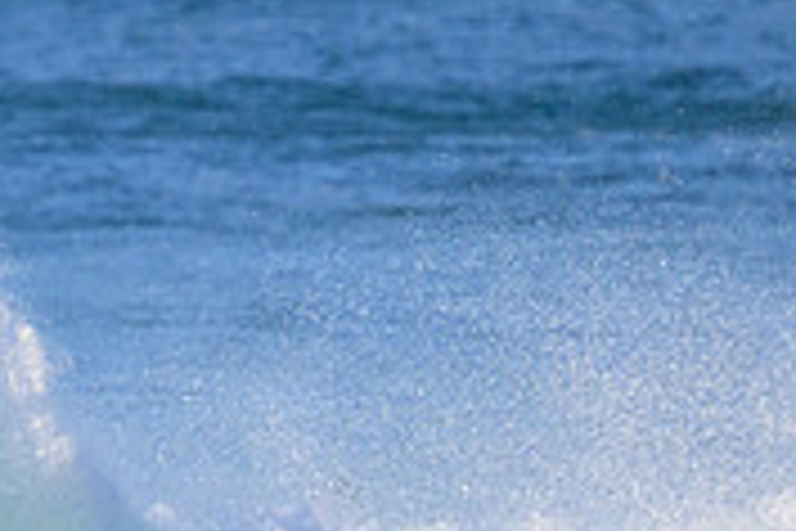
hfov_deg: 0.8
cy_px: 650
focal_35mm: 2625
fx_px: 58037
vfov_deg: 0.5
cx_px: -387
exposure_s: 1/2000
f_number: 11
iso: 2200
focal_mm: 800
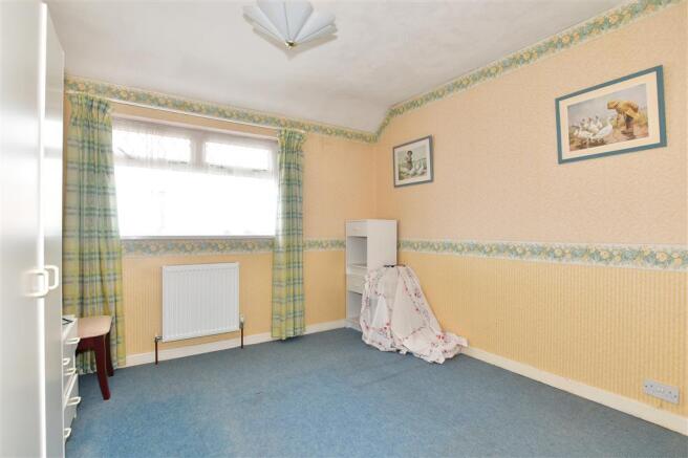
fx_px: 287
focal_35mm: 15
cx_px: 344
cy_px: 229
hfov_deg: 100.4
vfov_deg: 77.3
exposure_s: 1/3
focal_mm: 10
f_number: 6.3
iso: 160
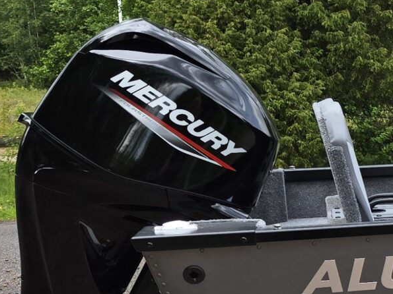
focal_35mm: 99
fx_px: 1124
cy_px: 259
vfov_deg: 14.8
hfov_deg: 16.5
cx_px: 711
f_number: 1.8
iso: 80
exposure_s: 1/1111
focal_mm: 5.4
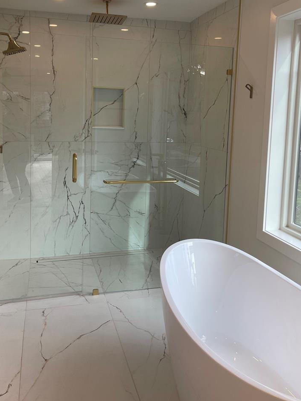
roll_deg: -2.8
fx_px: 383
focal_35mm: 33
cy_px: 149
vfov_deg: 54.7
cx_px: 148
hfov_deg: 43.0
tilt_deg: -8.4
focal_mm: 5.1
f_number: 1.6
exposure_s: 1/301
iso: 32
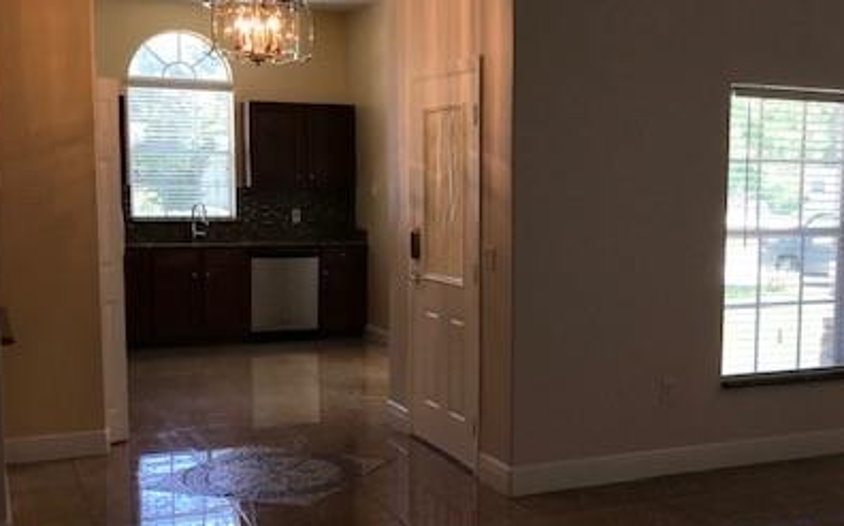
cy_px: 307
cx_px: 550
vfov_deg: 26.8
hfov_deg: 41.4
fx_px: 1103
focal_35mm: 48
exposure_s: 1/90
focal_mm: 3.99
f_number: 1.8
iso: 20
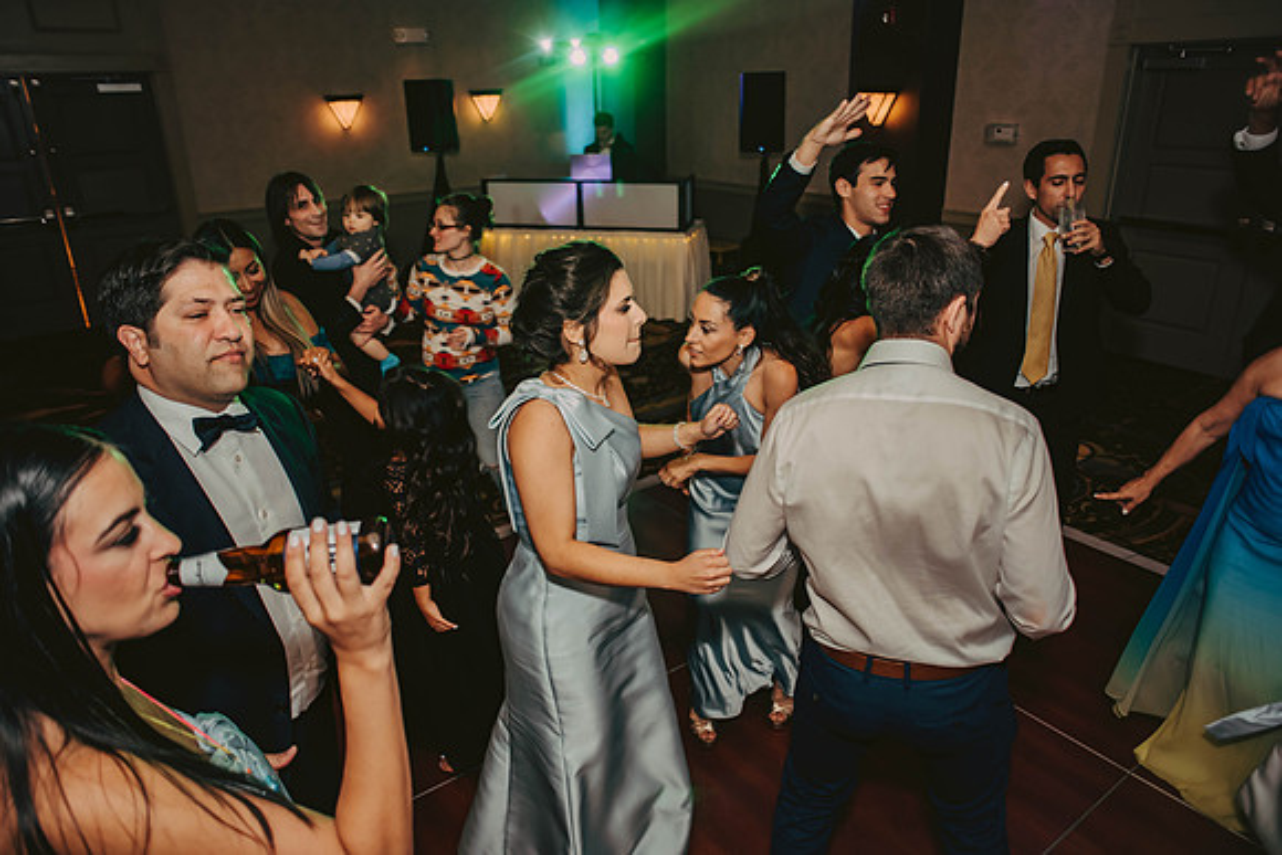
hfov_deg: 73.7
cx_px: 641
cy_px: 428
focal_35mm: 24
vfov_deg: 53.2
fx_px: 855
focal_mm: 24
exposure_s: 1/100
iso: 800
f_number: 2.8
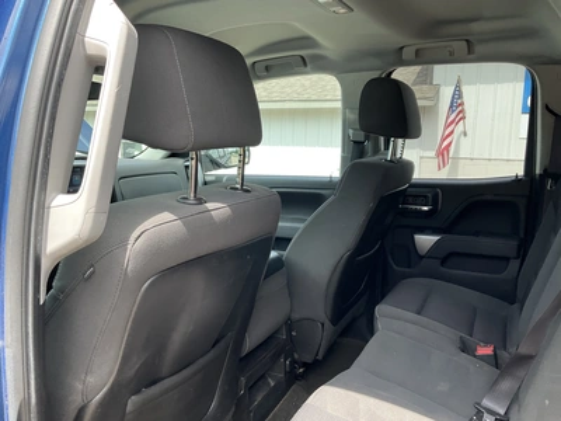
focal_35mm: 29
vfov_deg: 48.2
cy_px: 210
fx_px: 470
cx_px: 280
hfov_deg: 61.7
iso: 20
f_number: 1.8
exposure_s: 1/194
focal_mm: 3
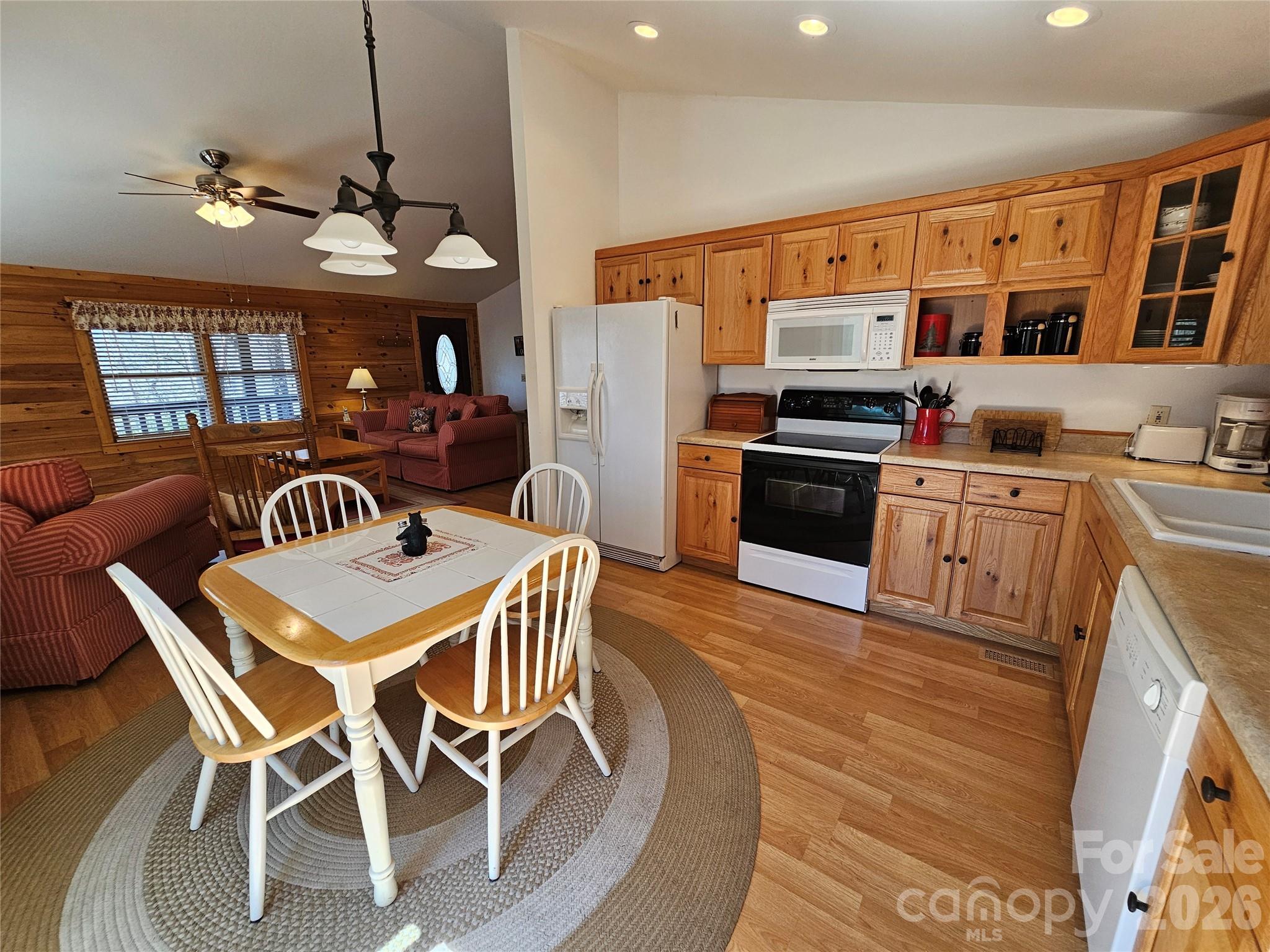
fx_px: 477
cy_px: 476
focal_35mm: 13
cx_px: 635
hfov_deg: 106.2
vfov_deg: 89.9
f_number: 2.2
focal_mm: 2.2
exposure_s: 1/120
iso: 100
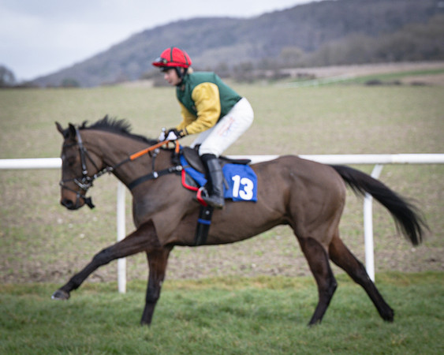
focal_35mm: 225
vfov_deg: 6.9
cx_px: 247
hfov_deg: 8.6
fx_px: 2956
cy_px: 183
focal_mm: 84
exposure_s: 1/640
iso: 200
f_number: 4
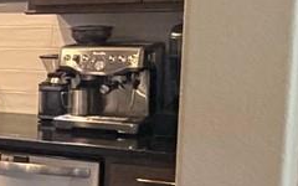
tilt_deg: -8.0
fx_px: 804
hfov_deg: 15.3
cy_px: 124
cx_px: -351
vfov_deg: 13.2
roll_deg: +2.2
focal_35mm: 99
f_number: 2.2
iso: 500
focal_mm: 2.22
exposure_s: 1/60
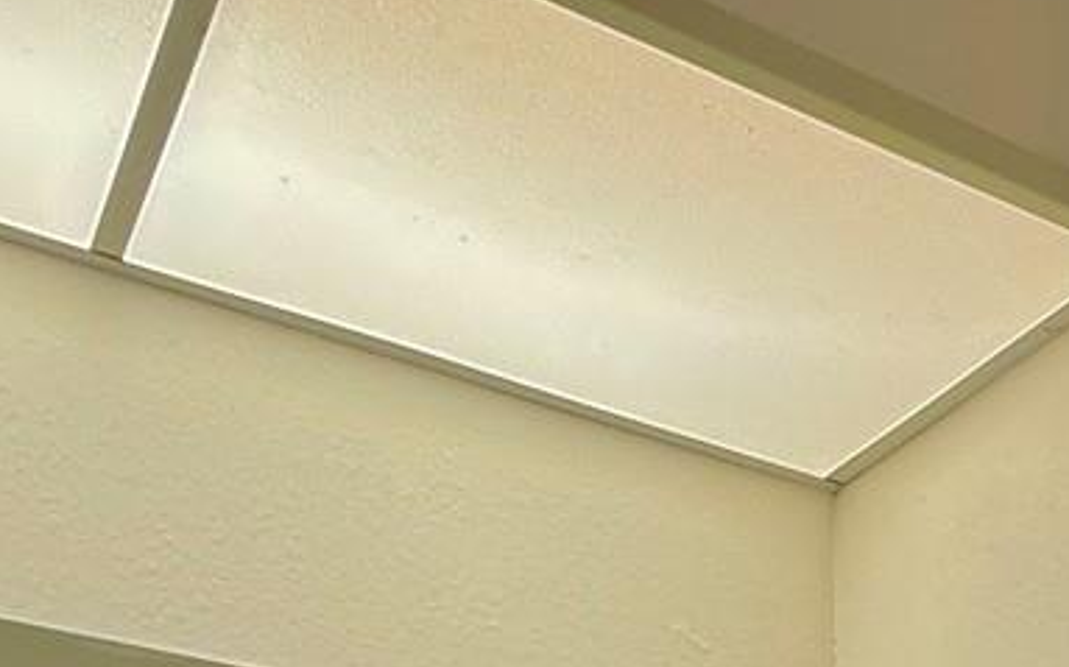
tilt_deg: -9.6
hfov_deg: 30.3
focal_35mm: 62
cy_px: 1630
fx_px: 1805
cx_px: 1105
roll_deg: -1.6
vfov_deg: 14.0
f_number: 2.2
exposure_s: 1/120
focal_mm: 2.22
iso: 160
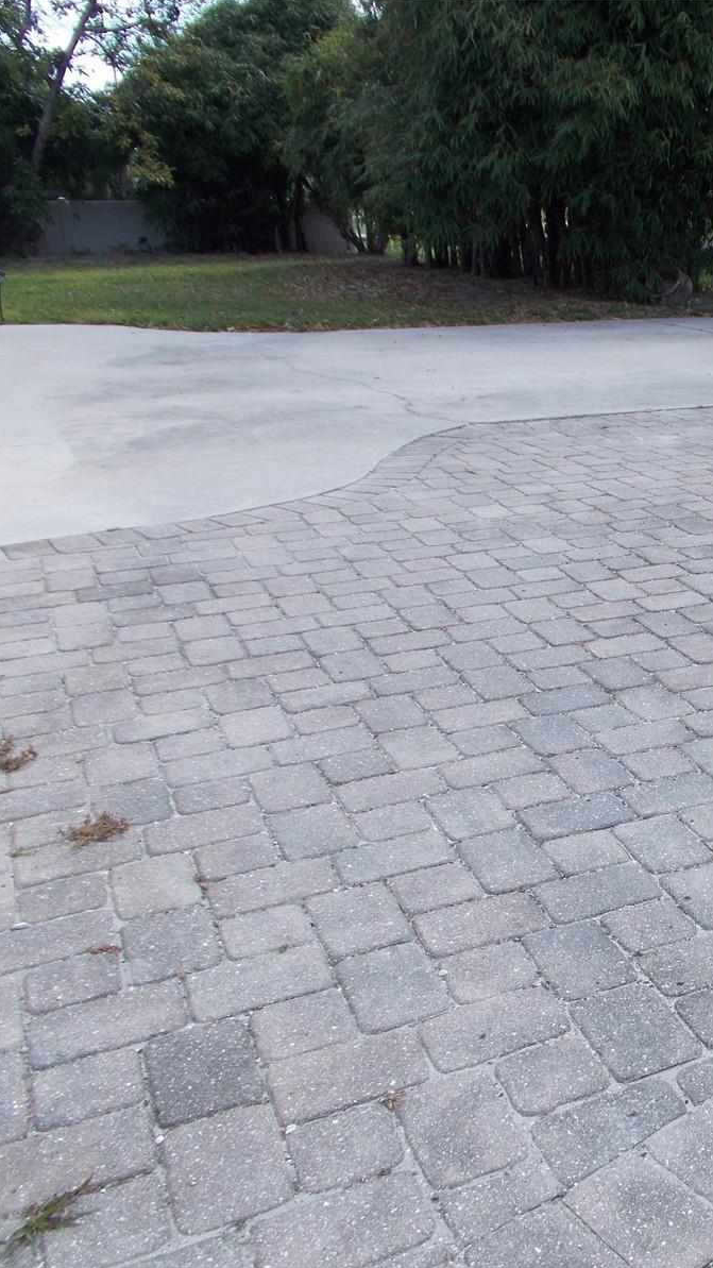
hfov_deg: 28.6
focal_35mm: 38
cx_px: 762
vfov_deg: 52.8
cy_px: 632
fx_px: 1277
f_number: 3.2
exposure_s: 1/500
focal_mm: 4.6
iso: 80
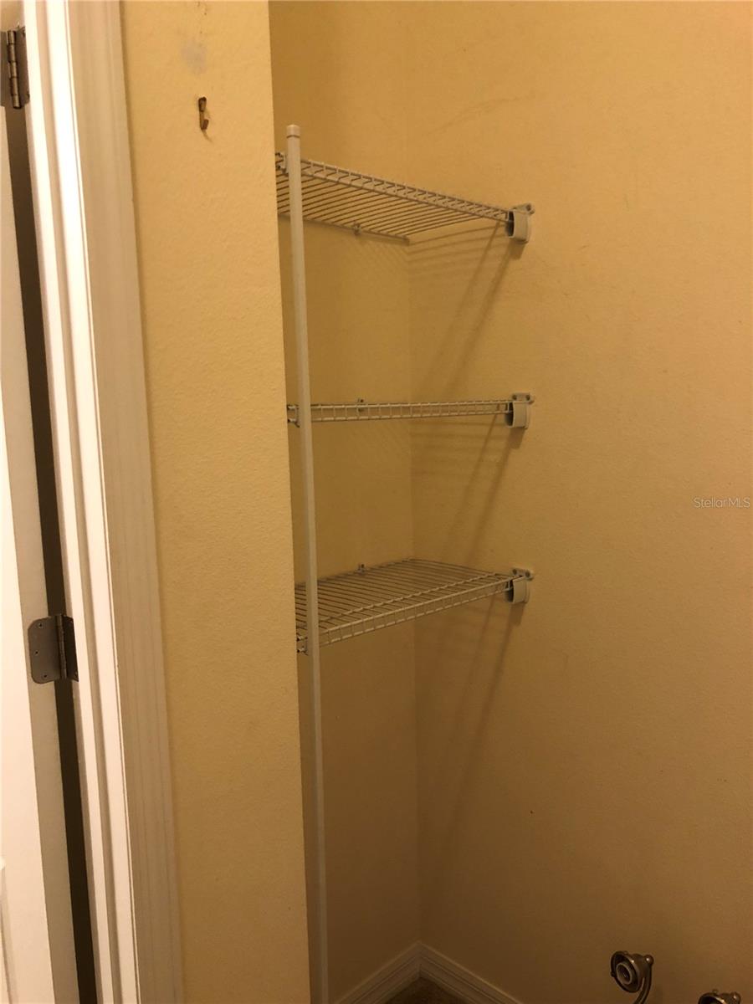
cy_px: 502
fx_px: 812
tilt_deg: -7.4
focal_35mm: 28
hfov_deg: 49.7
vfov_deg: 63.4
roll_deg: +2.7
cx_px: 376
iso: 50
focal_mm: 4
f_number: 1.8
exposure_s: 1/15
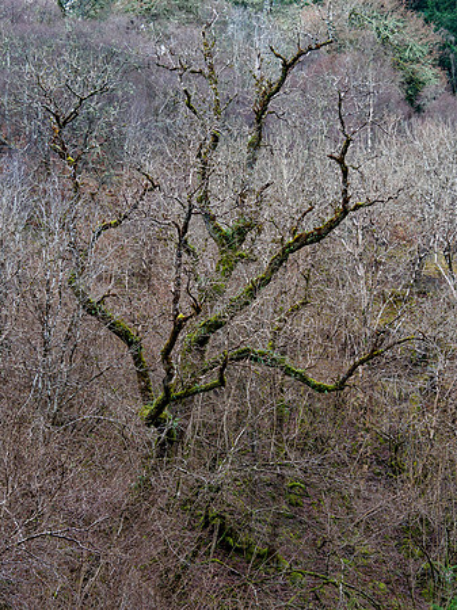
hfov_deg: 14.2
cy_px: 305
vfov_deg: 18.9
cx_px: 252
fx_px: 1832
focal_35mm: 104
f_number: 5.3
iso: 200
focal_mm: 39
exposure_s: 1/20
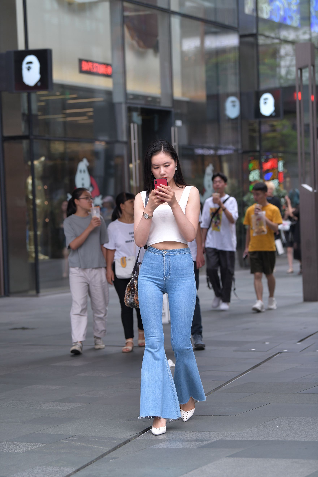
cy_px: 238
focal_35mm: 105
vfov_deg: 19.5
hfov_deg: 13.0
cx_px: 159
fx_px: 1391
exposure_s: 1/640
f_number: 4
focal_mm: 105
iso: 640
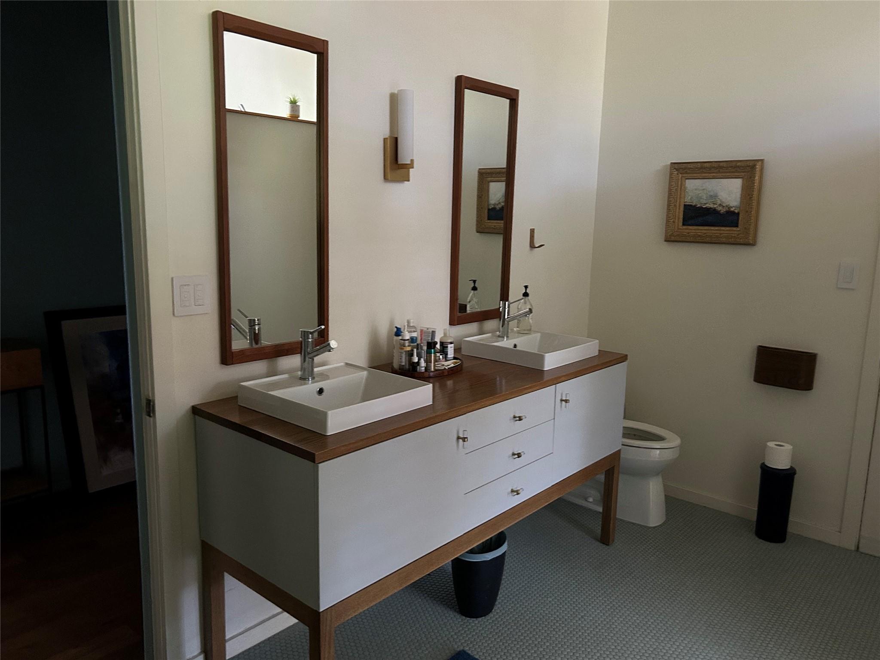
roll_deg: -0.5
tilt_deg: -10.0
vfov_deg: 53.1
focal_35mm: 26
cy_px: 330
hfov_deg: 67.3
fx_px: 661
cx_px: 440
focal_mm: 5.7
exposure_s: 1/30
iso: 500
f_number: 1.5
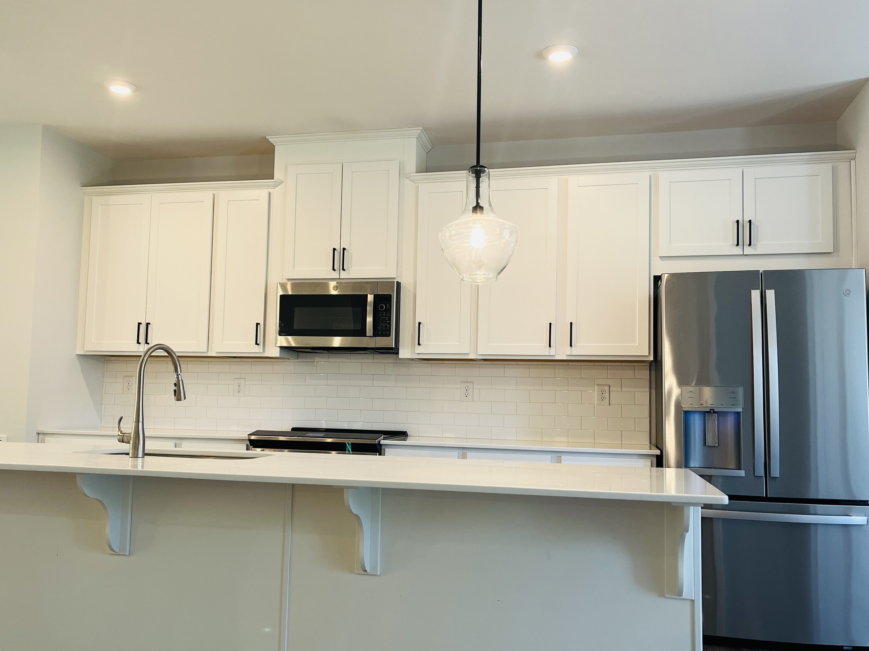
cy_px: 337
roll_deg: -1.7
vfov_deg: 45.4
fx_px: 778
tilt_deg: +4.1
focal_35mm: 31
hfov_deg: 58.3
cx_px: 416
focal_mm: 5.1
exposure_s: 1/120
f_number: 1.6
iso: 80
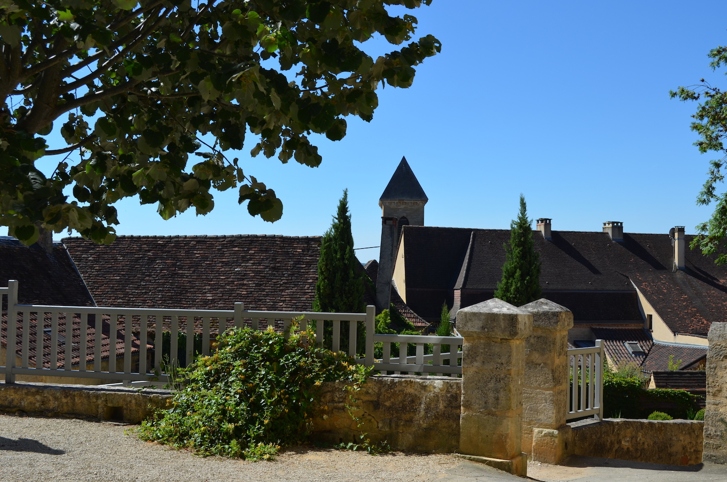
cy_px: 241
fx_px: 877
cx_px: 364
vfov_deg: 30.7
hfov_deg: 45.0
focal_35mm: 44
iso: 100
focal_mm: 29
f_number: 9
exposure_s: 1/320
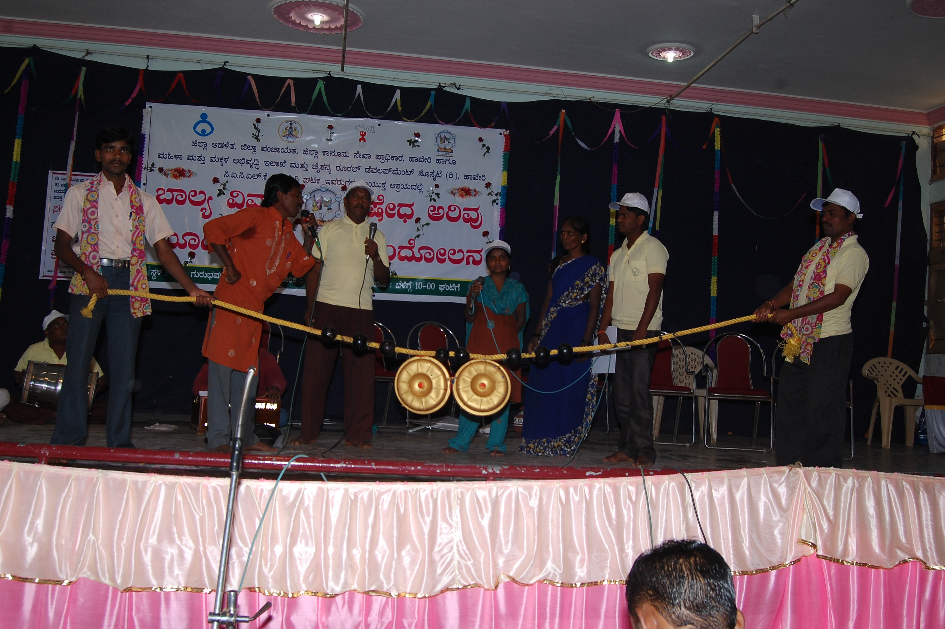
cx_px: 472
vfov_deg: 38.3
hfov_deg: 55.1
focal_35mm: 34
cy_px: 314
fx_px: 905
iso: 400
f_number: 7.1
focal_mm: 23
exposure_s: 1/100
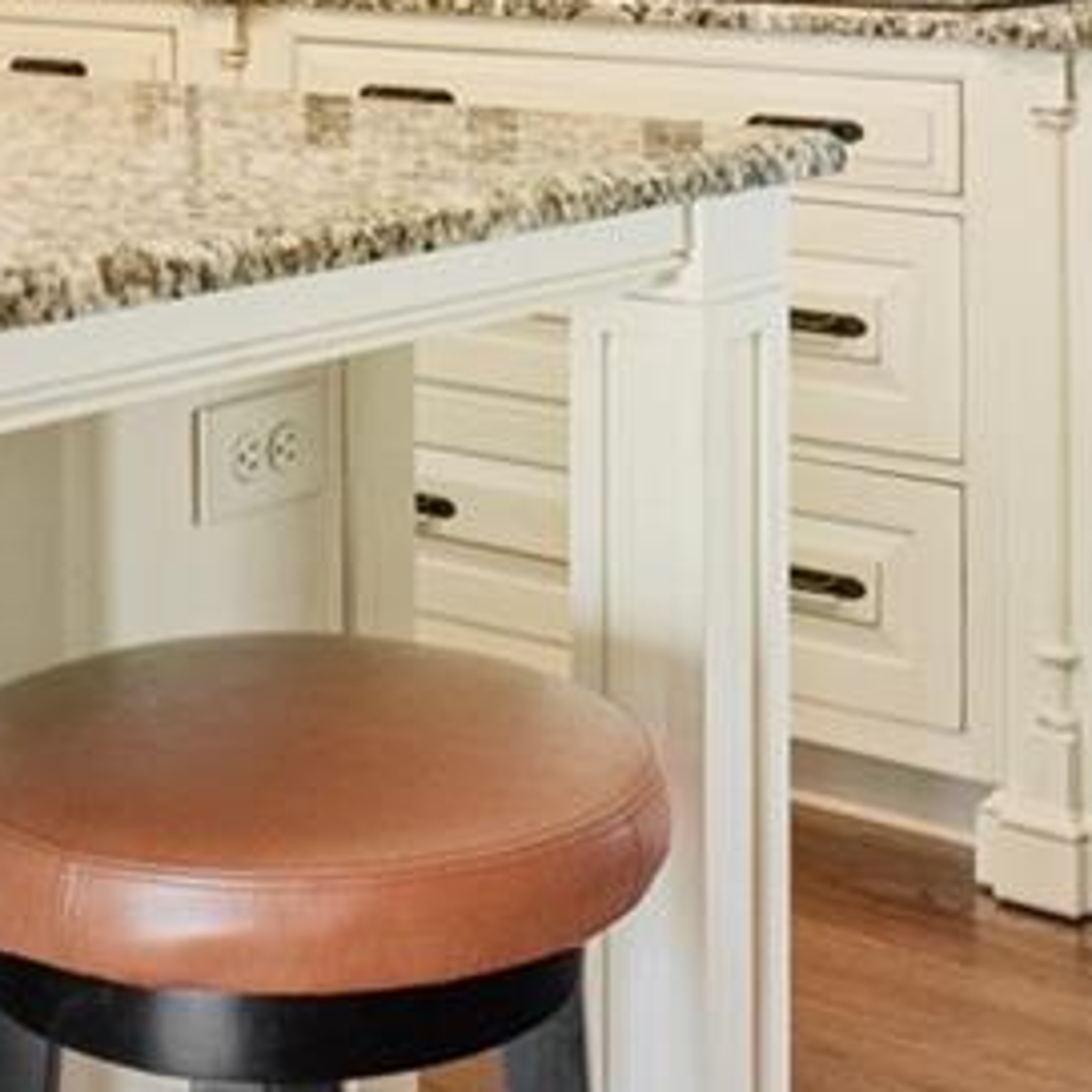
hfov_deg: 21.4
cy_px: -60
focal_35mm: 80
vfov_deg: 20.8
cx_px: 221
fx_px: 2855
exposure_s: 1/50
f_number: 8
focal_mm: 16
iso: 400
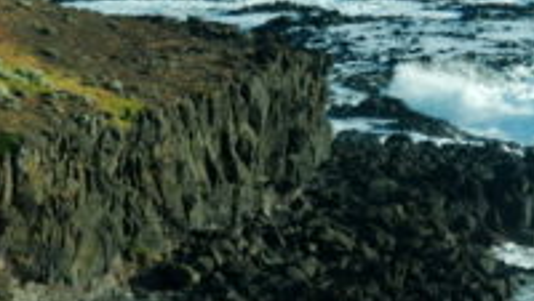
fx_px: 4451
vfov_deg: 3.9
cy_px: 140
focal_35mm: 314
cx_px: 659
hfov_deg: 6.8
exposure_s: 1/250
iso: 800
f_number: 8
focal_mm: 80
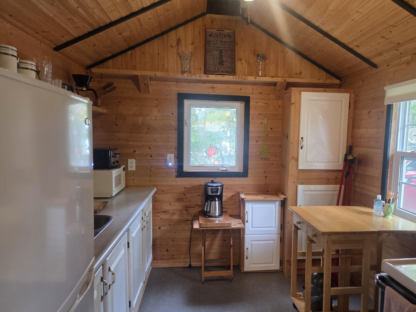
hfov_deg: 67.0
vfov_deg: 53.0
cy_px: 165
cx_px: 234
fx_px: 312
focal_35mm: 26
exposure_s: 1/120
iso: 320
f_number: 1.8
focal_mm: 5.4
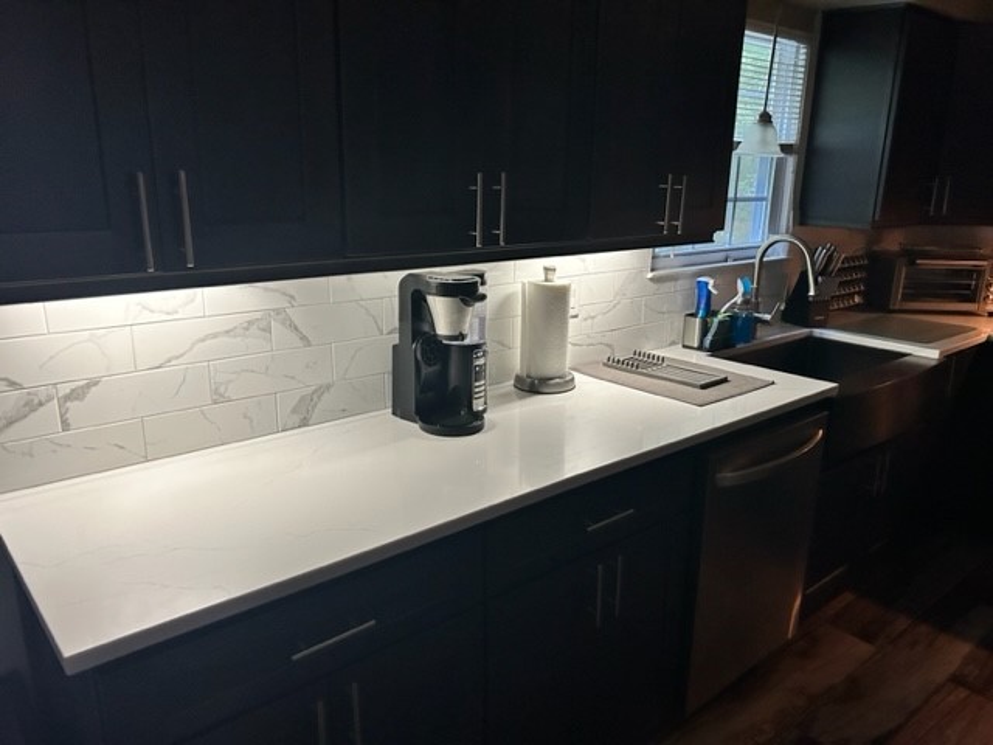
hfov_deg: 67.3
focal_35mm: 26
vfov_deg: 53.1
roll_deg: -0.2
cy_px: 372
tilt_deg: -15.5
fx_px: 746
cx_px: 496
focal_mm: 5.7
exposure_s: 1/60
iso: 400
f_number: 1.5
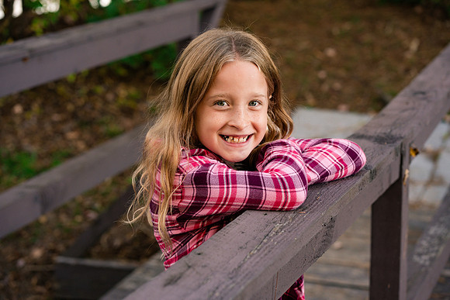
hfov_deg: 23.9
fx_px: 1063
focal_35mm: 85
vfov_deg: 16.1
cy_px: 150
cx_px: 225
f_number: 5
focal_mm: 85
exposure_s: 1/125
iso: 400
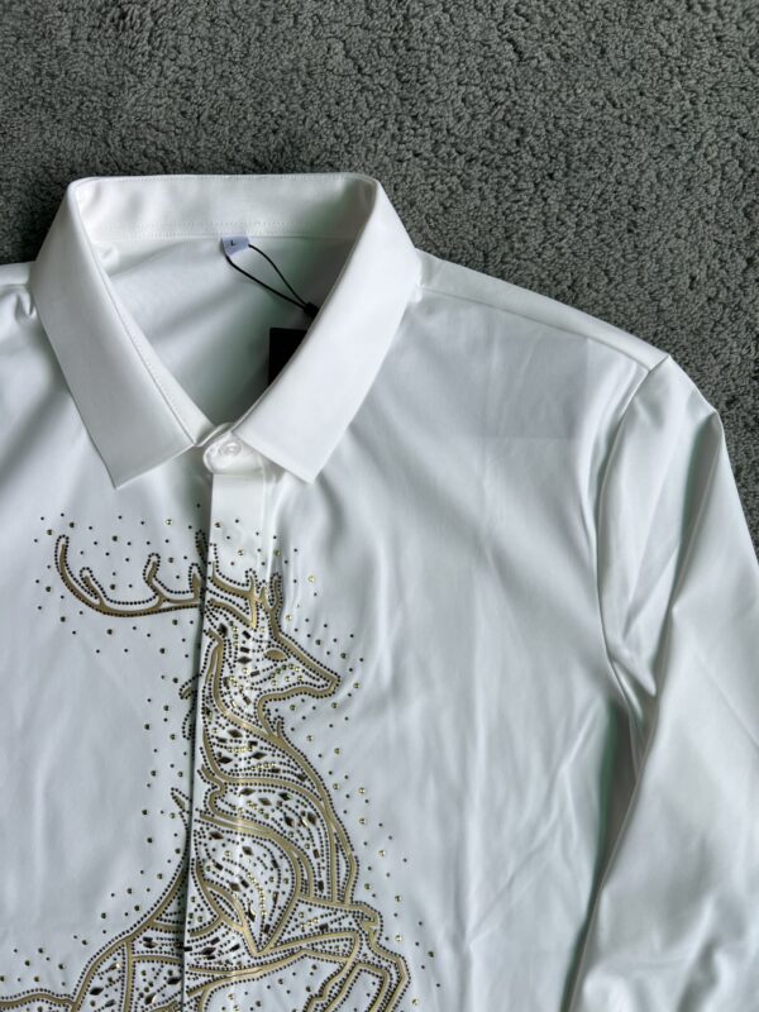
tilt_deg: -89.1
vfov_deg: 67.3
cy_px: 506
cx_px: 380
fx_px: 760
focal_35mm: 26
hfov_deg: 53.1
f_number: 1.5
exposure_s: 1/738
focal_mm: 5.7
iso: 50
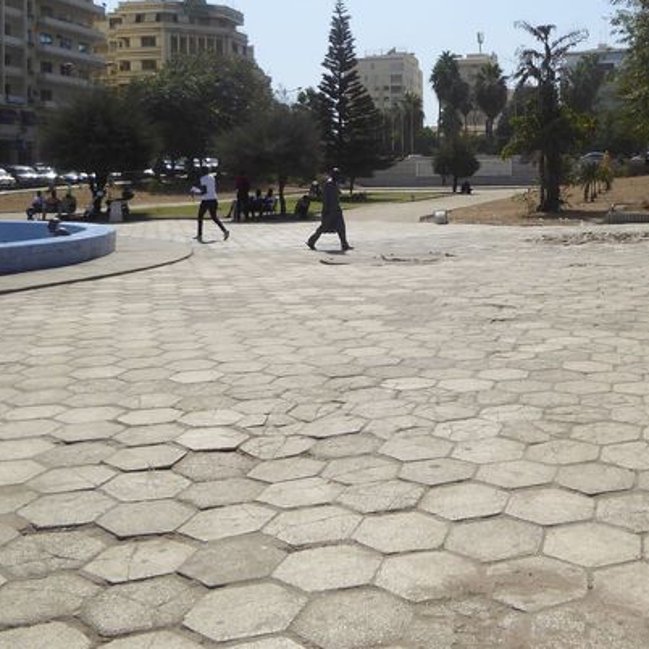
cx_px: 441
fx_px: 933
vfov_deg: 37.5
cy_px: 170
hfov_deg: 37.9
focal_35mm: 44
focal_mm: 4.3
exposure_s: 1/1300
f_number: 3.3
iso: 80
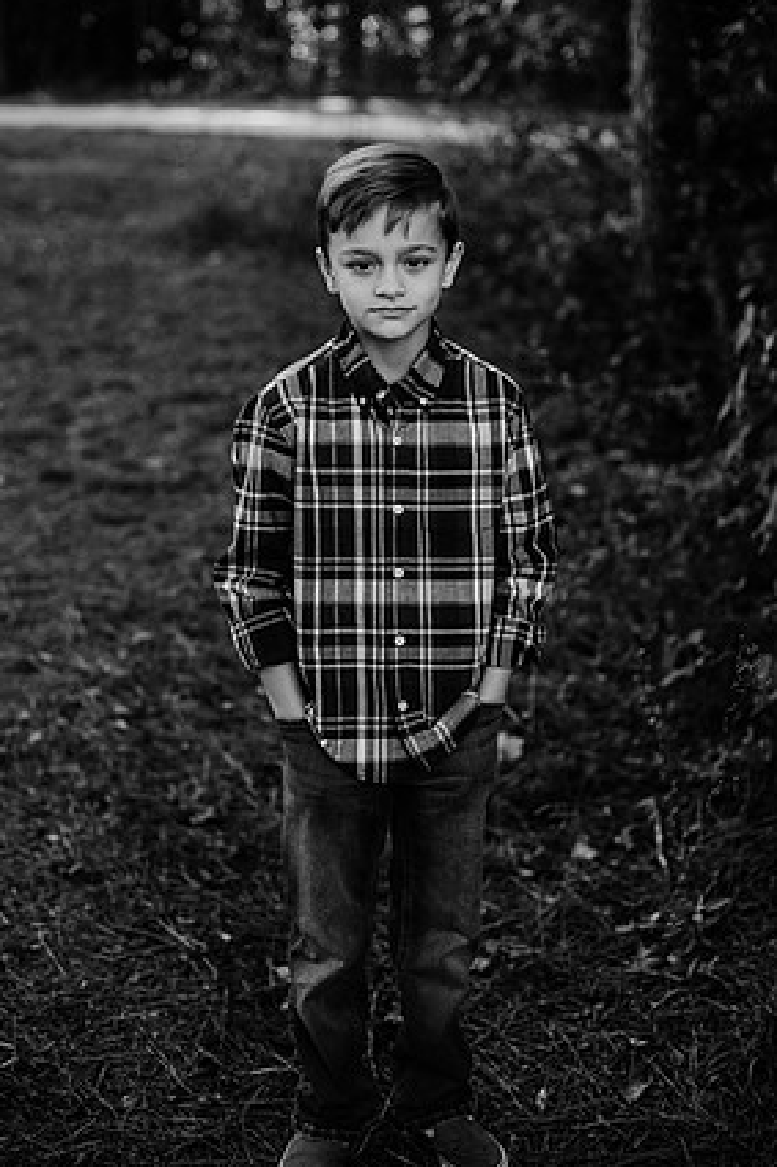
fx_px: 1717
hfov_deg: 25.5
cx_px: 390
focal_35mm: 53
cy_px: 555
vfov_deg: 37.5
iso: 320
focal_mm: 50
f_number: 2.5
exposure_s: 1/1000
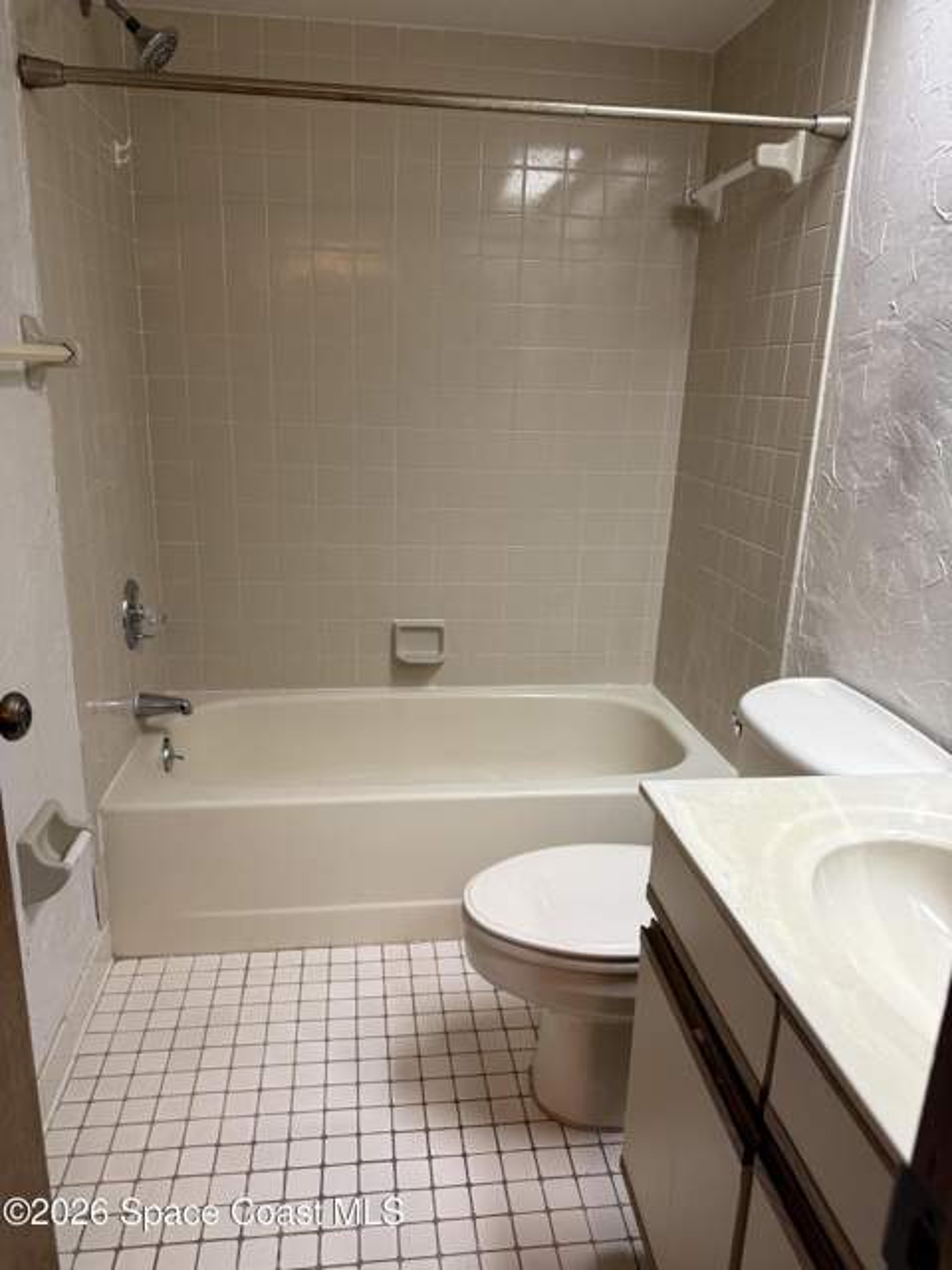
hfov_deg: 56.8
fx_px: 880
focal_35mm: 24
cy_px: 635
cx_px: 476
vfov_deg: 71.6
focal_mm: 6.76
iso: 160
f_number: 1.78
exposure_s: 1/60
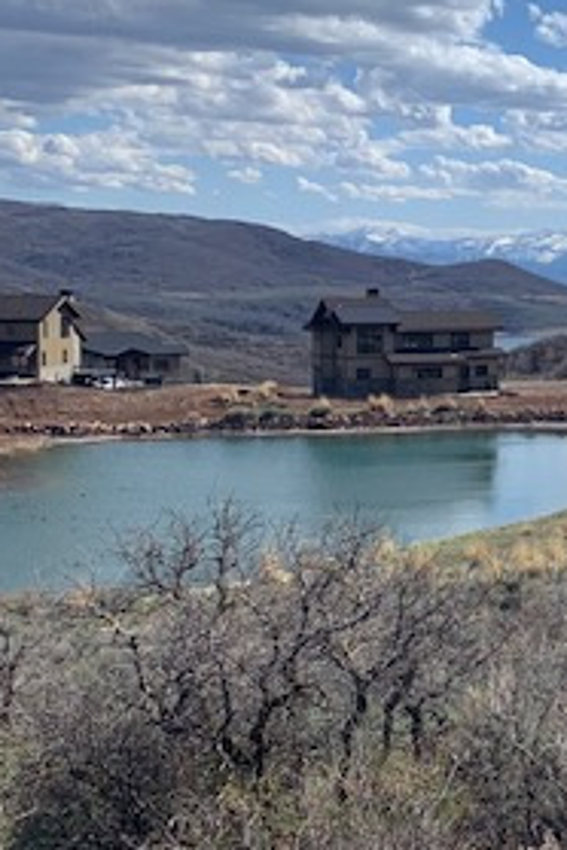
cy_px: 329
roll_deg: -0.7
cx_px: 942
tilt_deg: -1.9
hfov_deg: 18.4
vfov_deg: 32.3
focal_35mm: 62
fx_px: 1465
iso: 25
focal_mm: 4.25
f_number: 1.8
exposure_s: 1/4098
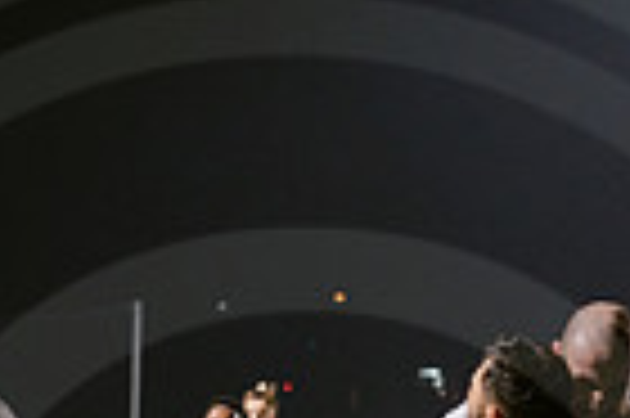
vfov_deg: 4.7
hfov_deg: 7.1
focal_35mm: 291
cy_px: 685
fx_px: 5087
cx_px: 288
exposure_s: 1/200
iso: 2500
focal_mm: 70
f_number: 4
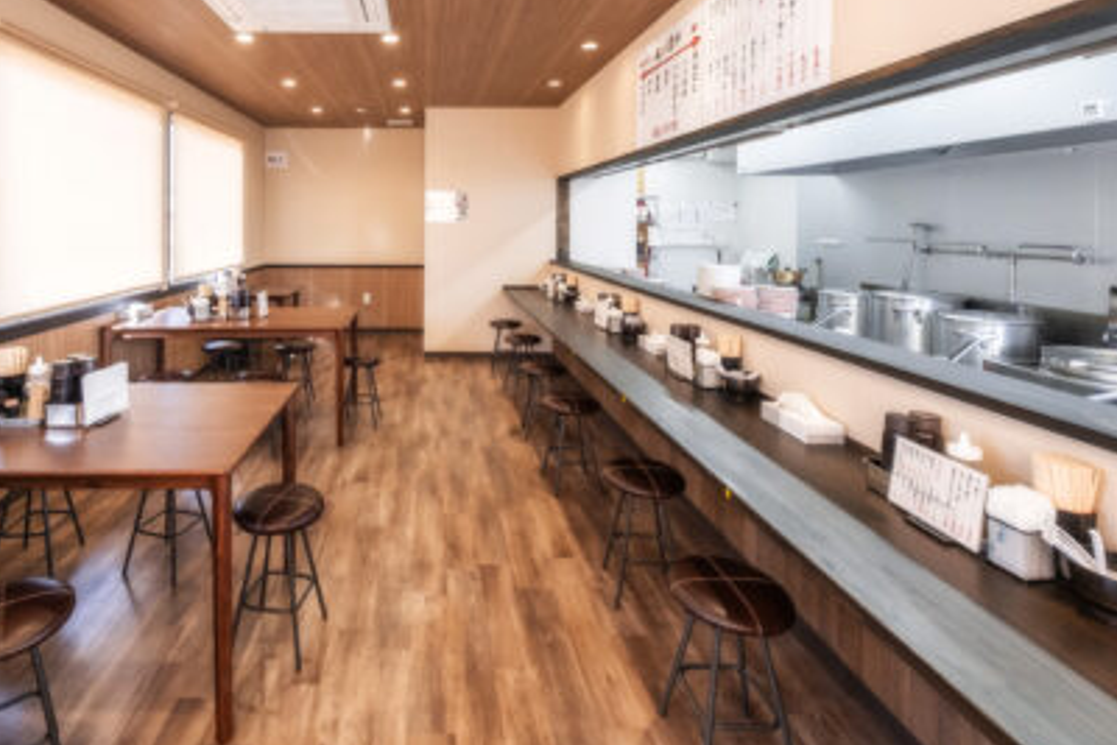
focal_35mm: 18
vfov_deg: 64.9
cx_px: 413
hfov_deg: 88.0
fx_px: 559
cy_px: 223
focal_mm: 8
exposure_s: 1/80
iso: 640
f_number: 5
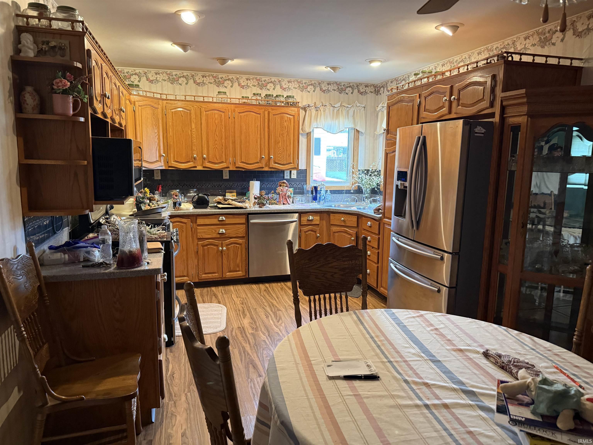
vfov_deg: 56.8
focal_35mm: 24
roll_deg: -1.3
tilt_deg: -9.2
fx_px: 411
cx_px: 296
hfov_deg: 71.6
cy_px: 222
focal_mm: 6.76
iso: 500
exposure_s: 1/60
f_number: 1.78
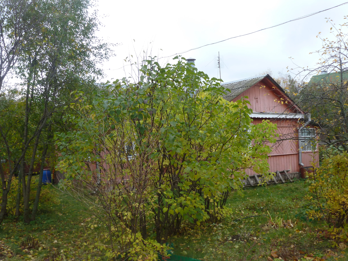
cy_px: 130
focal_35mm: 30
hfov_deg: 60.0
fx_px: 302
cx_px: 174
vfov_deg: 46.8
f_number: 3.5
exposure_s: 1/60
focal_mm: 5.4
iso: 125
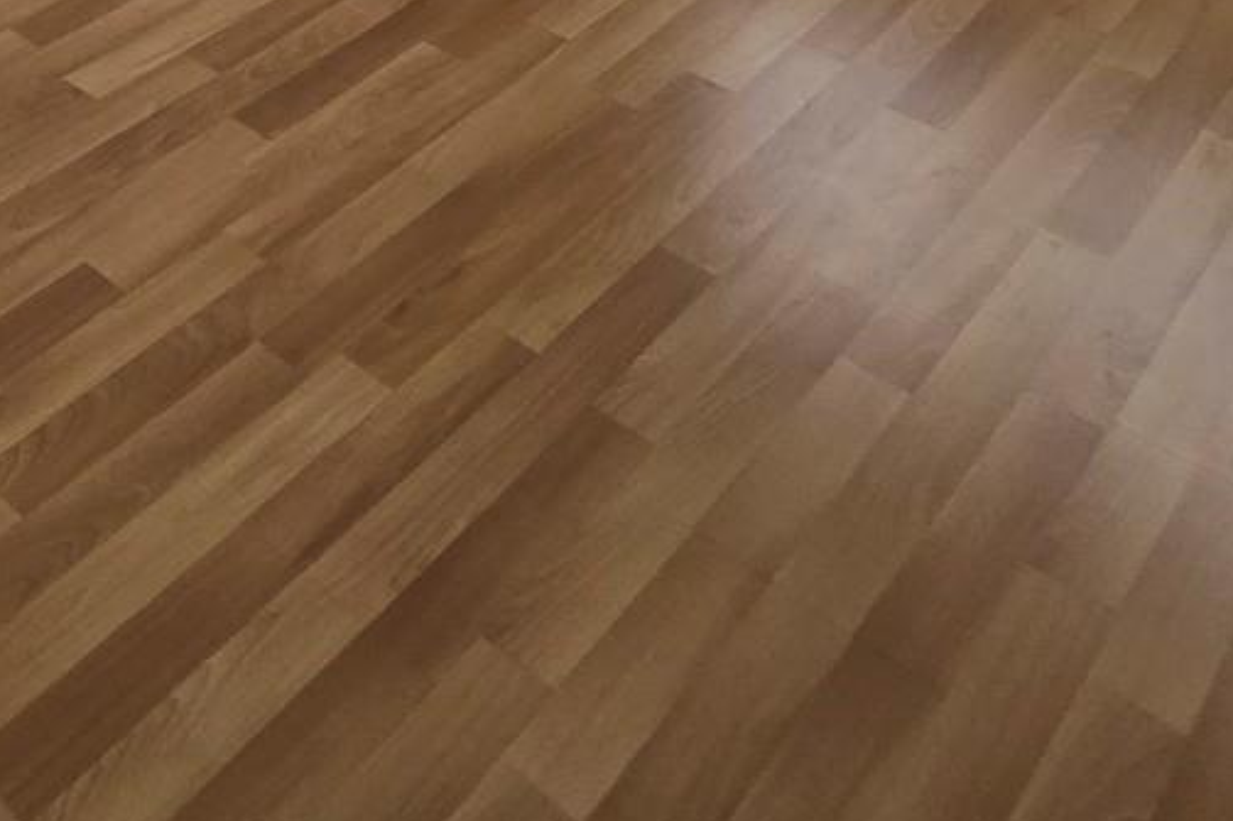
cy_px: -556
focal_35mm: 43
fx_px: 1472
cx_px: 343
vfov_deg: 22.4
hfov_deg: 44.3
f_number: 2.2
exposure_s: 1/60
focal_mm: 2.2
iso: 125
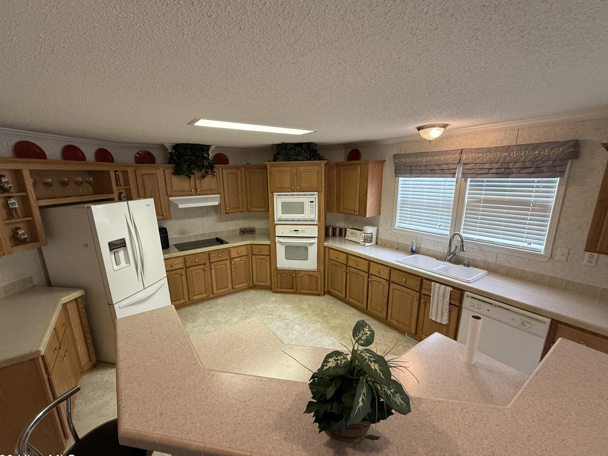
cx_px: 297
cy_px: 238
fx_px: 263
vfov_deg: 81.7
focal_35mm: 15
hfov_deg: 98.2
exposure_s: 1/120
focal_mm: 2.22
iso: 320
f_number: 2.2
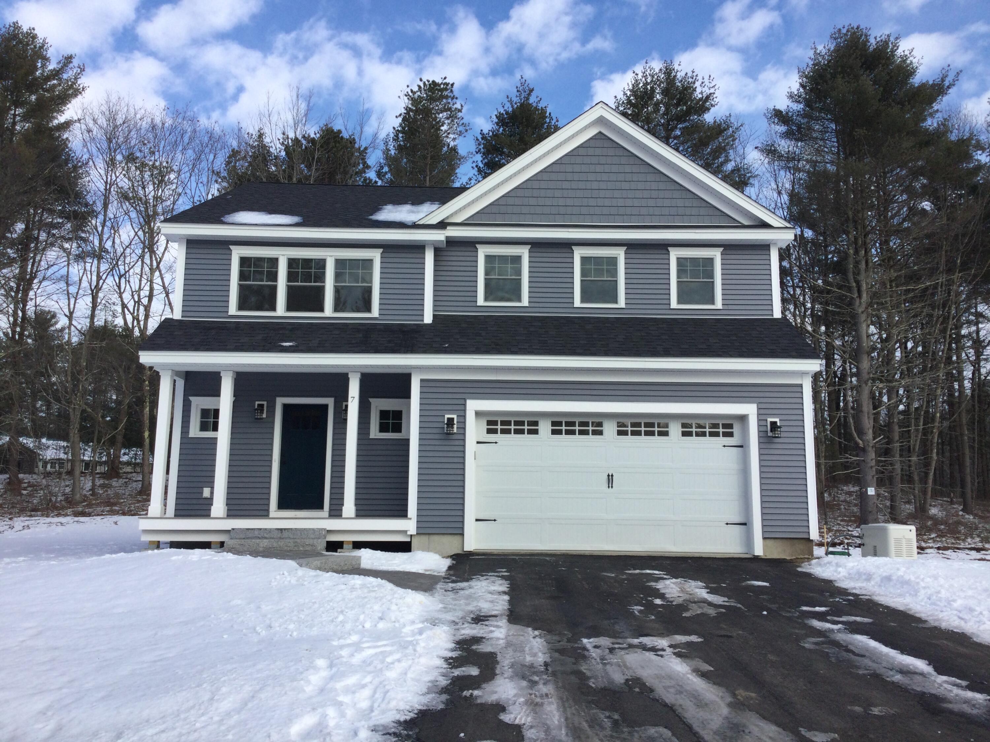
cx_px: 495
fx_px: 887
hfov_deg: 58.4
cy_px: 371
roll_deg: -0.9
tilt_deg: +8.3
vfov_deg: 45.4
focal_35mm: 31
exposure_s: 1/959
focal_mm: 3.3
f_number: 2.4
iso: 25
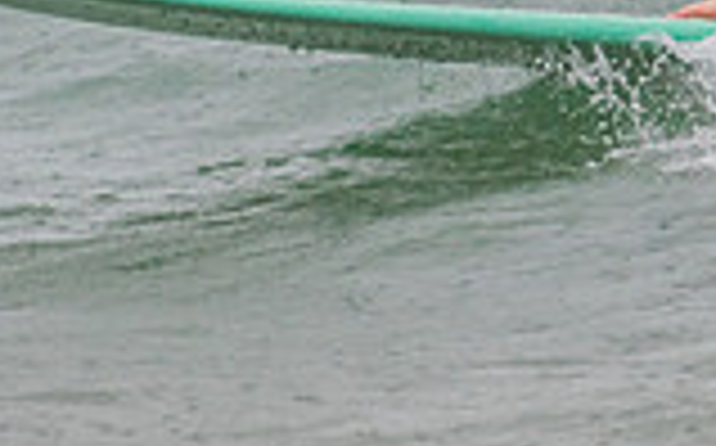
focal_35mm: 2276
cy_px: -218
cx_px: 748
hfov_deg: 0.9
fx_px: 44365
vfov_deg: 0.6
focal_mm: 500
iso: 320
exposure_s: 1/320
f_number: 5.6
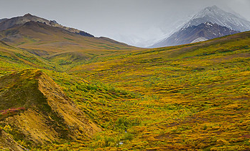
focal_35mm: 120
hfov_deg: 17.5
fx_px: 810
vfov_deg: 10.6
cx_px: 80
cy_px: 65
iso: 500
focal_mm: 70
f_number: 22
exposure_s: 1/125
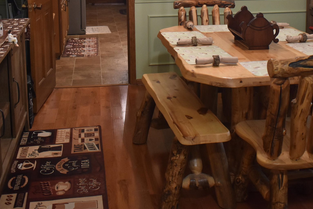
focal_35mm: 54
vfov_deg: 24.2
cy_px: 15
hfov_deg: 36.7
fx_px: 469
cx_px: 186
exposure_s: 1/30
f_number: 3.5
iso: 1000
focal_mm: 18
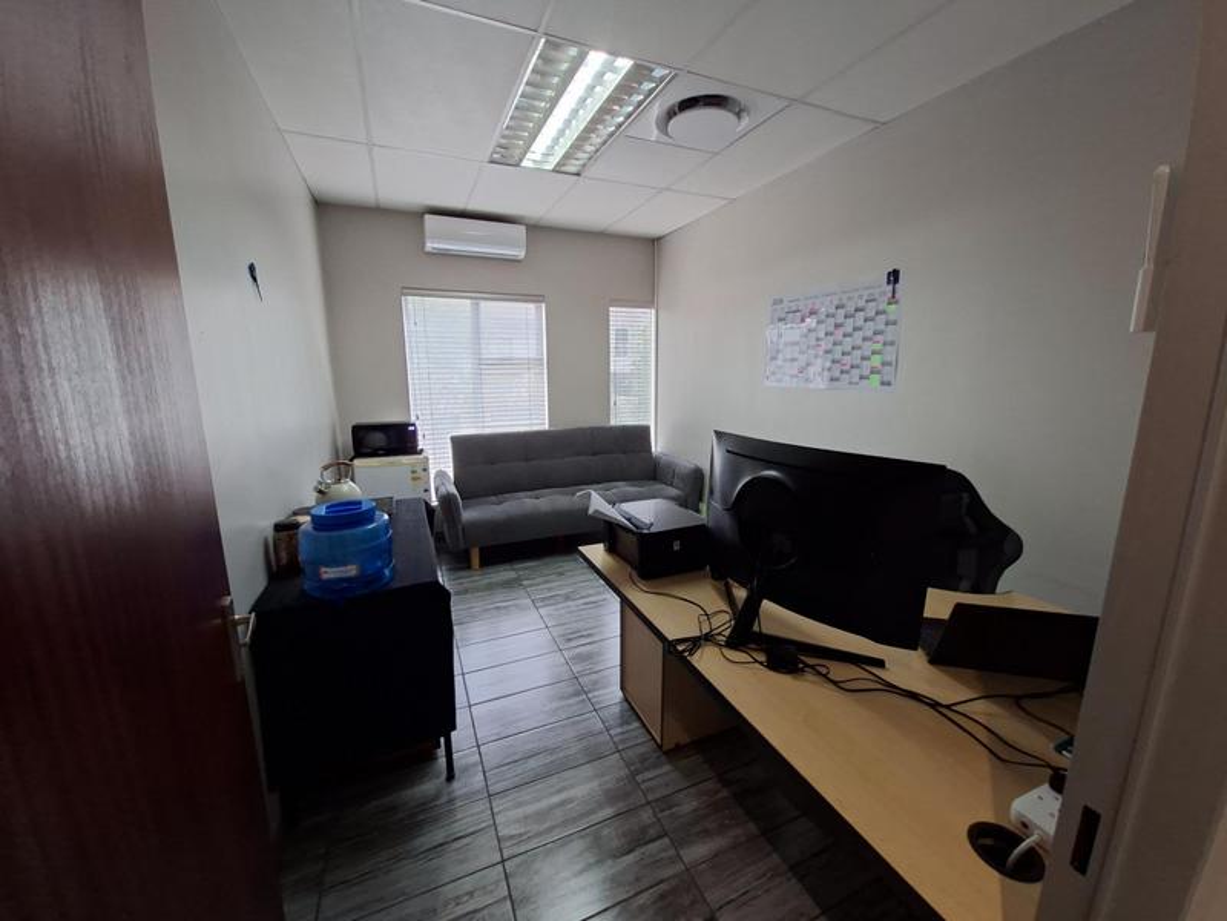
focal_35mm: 13
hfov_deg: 106.2
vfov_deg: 89.9
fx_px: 461
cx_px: 614
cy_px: 460
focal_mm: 1.74
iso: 200
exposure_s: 1/40
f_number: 2.2
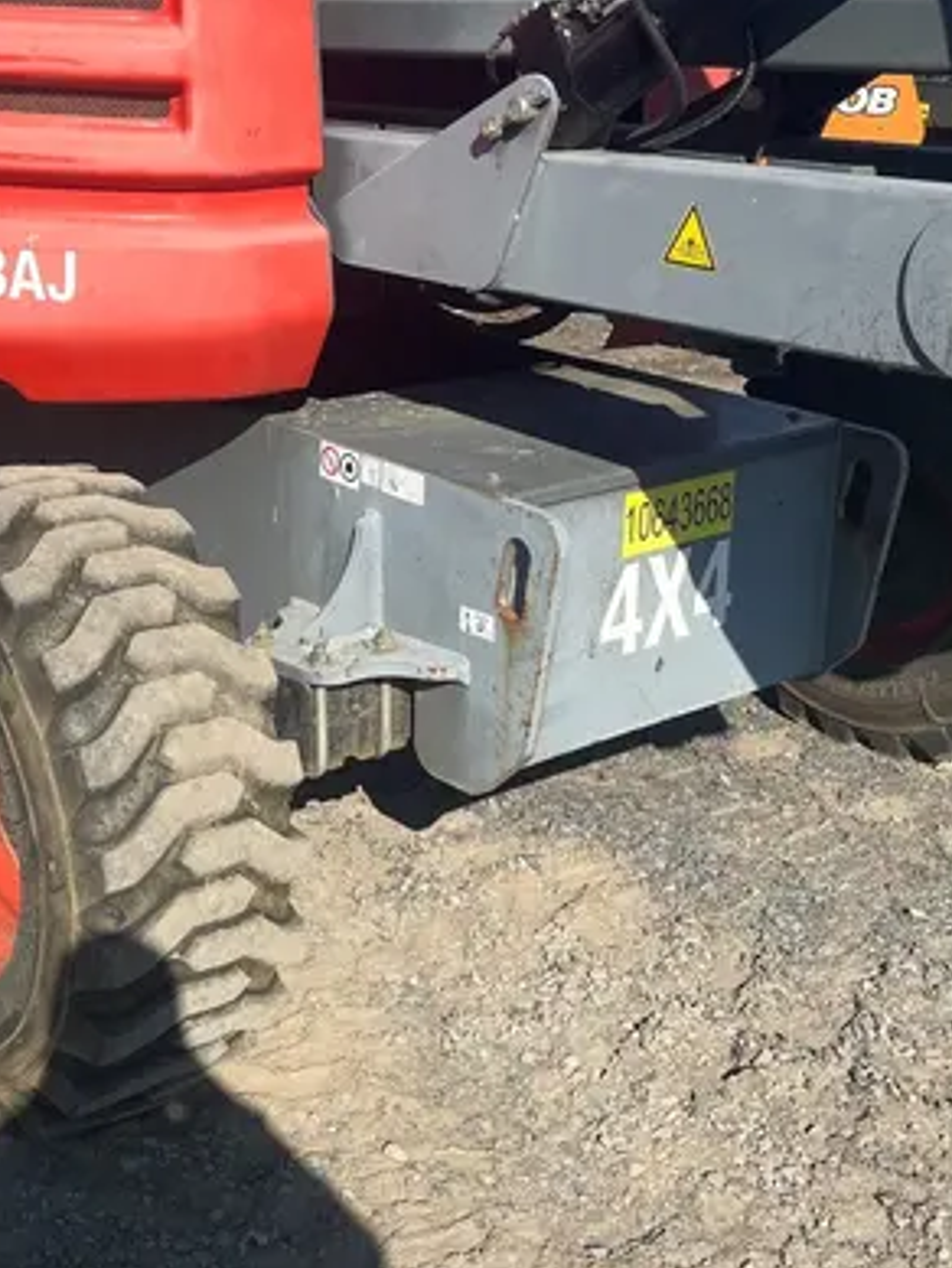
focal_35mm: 49
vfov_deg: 38.7
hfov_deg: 29.3
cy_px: 487
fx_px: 1796
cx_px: 258
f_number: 1.6
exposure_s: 1/3413
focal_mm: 5.1
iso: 50
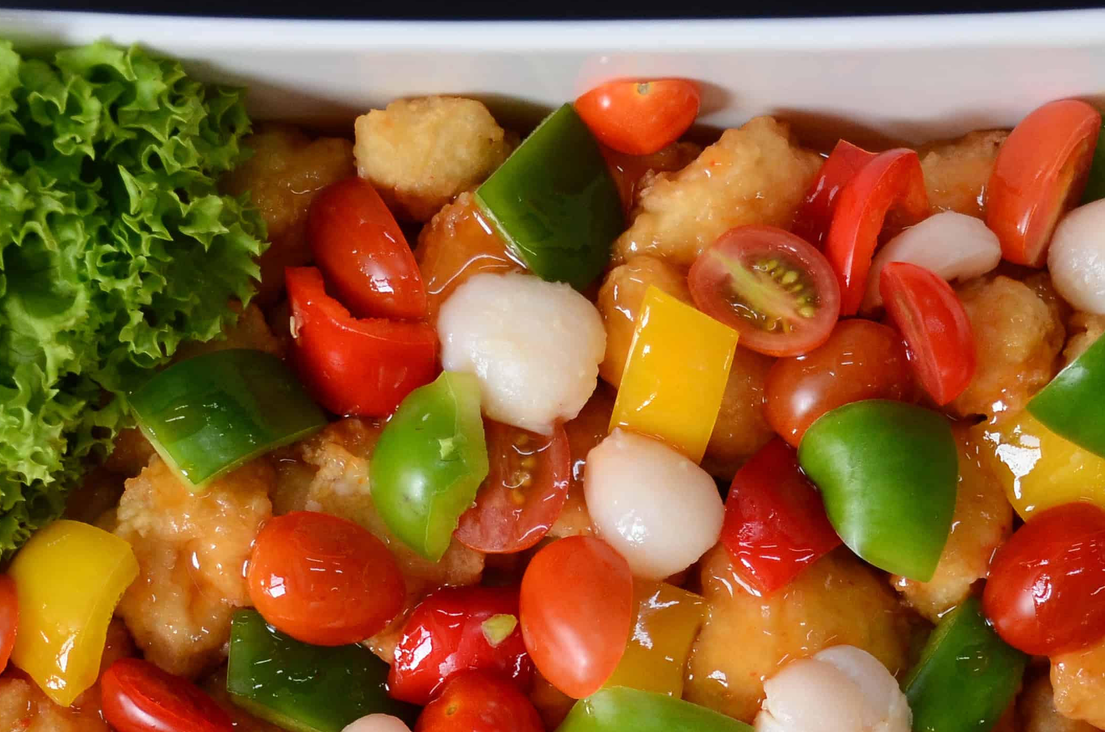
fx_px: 2787
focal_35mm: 91
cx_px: 629
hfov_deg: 22.4
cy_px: 643
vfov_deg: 14.8
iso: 640
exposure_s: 1/320
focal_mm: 26
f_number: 4
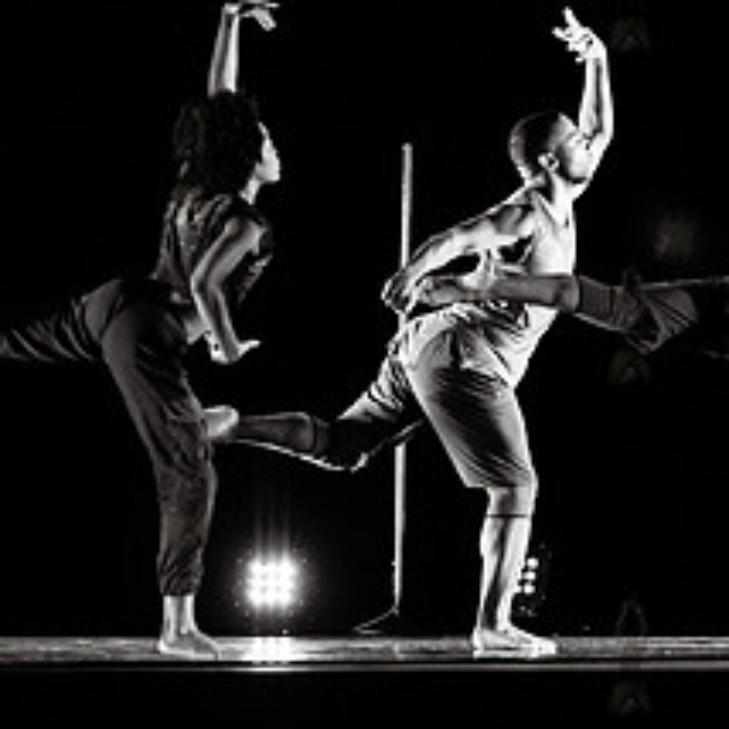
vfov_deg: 3.8
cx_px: 519
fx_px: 10960
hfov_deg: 3.8
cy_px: 434
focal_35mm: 460
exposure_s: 1/640
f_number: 2.8
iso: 4000
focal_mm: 170
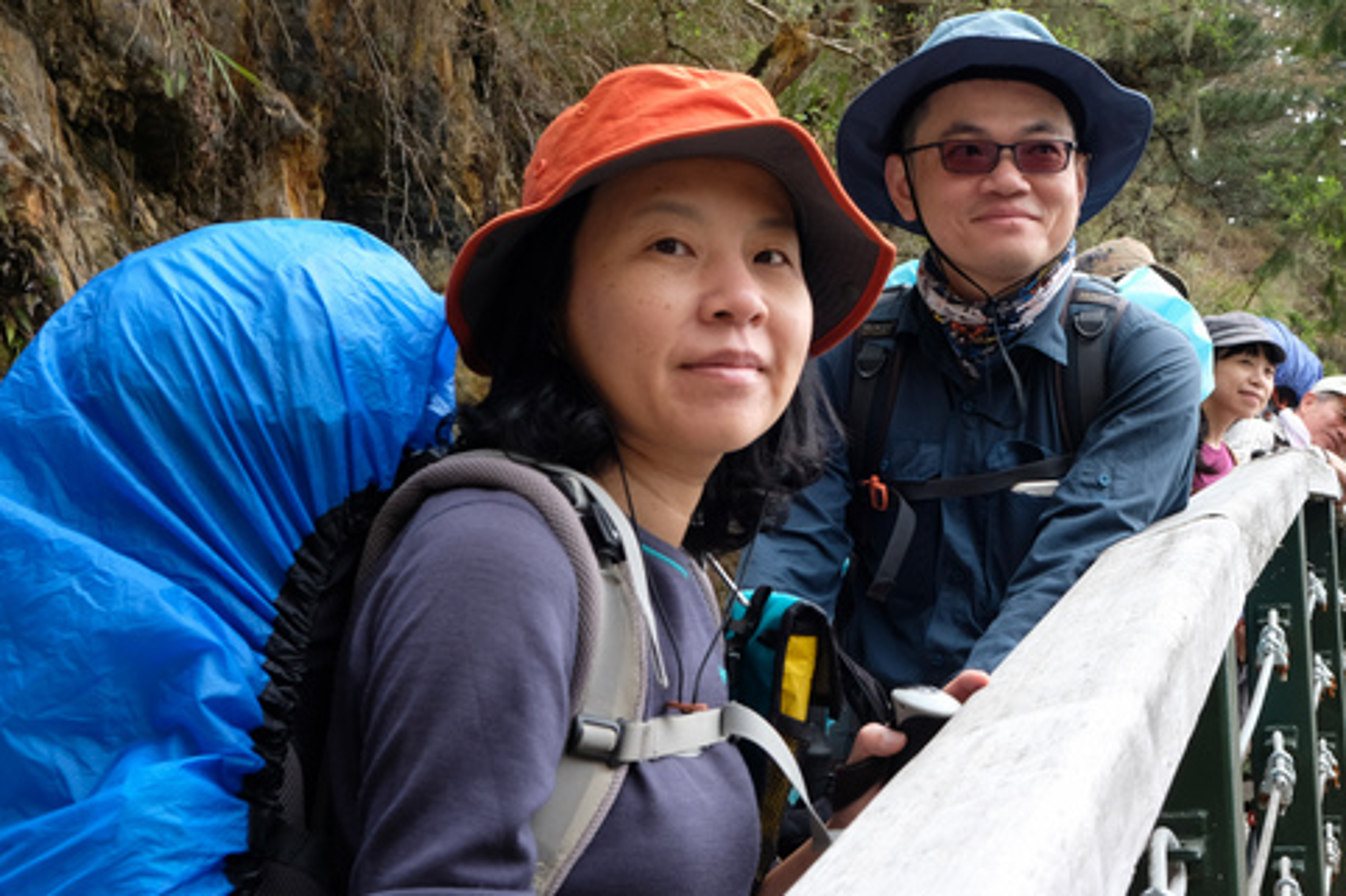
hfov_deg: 36.9
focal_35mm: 53
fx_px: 1981
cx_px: 955
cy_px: 300
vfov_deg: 25.4
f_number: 8
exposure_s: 1/28
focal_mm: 23
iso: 200
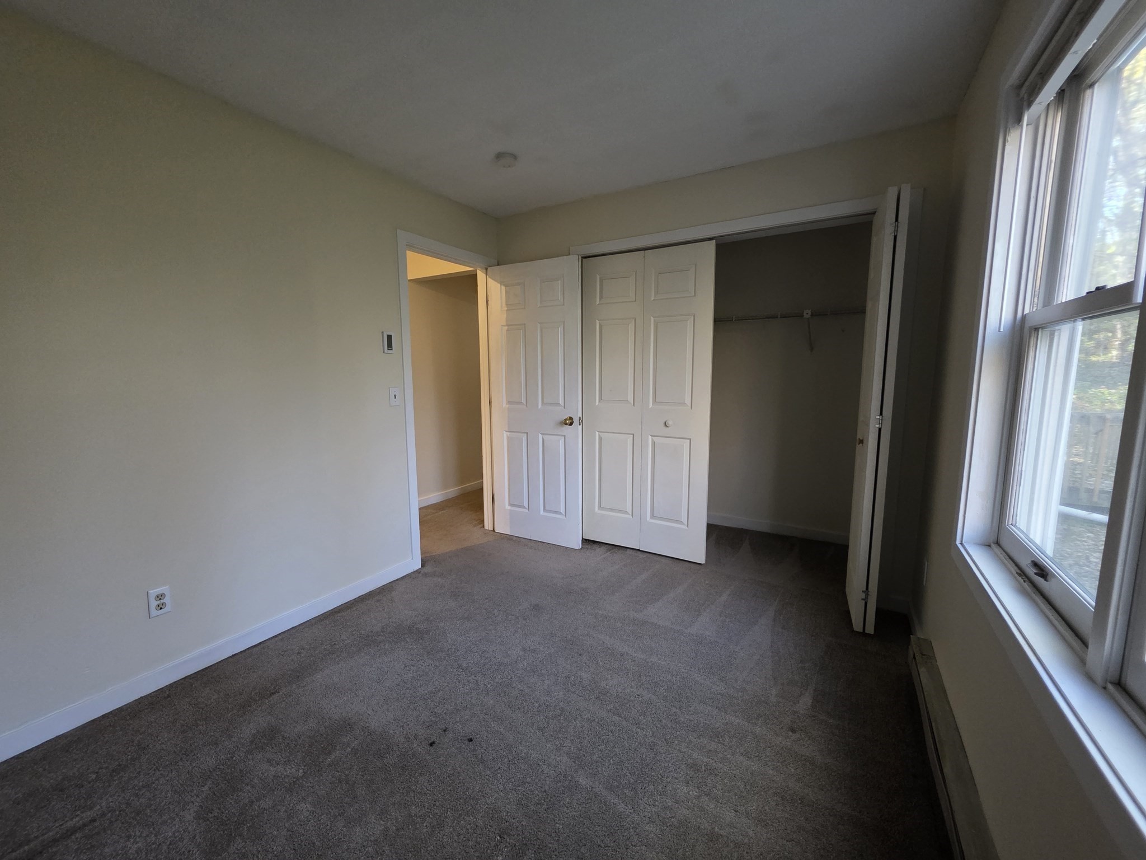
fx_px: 430
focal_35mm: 13
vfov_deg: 89.9
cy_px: 430
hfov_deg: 106.2
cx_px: 573
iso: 500
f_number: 1.9
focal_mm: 2.2
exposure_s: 1/60
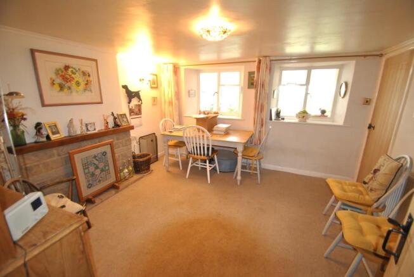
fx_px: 173
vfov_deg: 77.5
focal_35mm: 15
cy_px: 138
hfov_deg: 100.3
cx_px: 207
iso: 200
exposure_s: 1/10
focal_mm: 10
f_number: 3.5
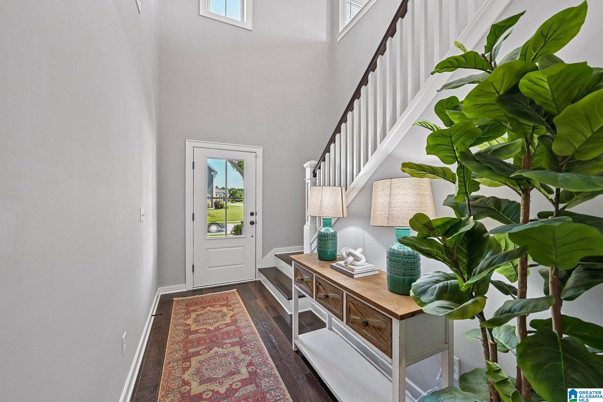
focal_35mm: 14
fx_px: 234
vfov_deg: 81.2
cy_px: 201
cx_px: 302
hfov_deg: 104.3
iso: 400
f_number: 8
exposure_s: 1/13
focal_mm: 14
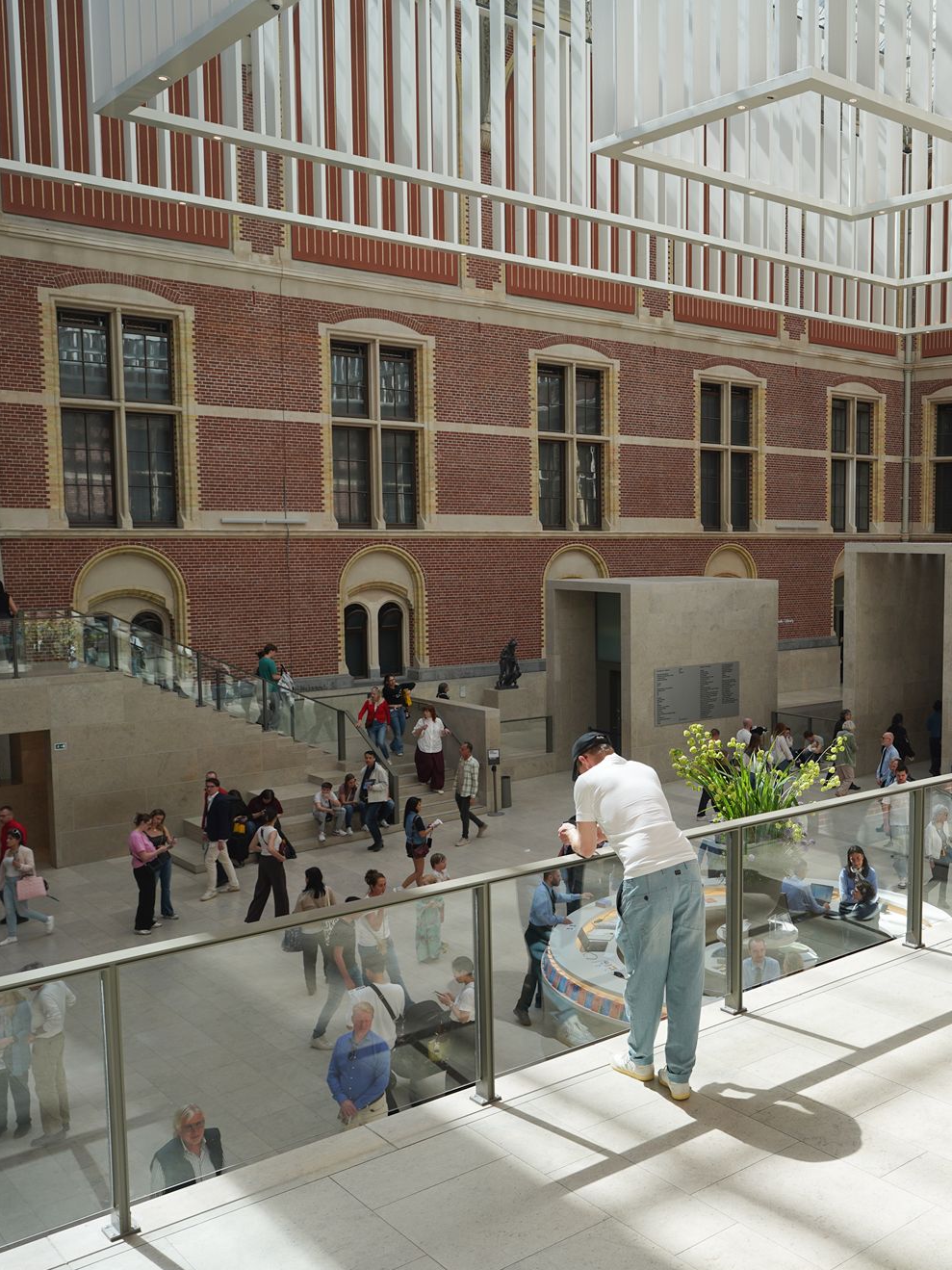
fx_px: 1284
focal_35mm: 35
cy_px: 641
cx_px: 790
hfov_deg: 38.8
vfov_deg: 52.6
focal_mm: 24
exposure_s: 1/100
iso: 100
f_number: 5
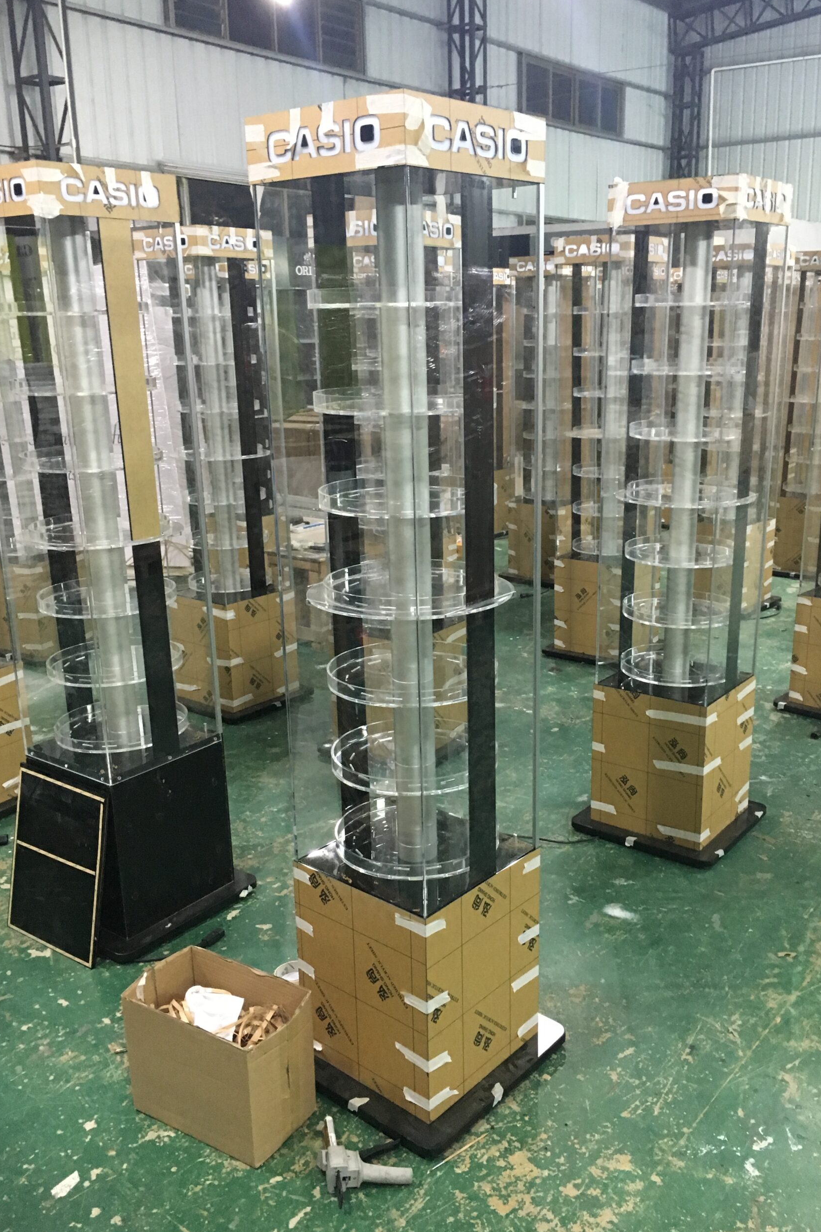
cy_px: 622
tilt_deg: -13.7
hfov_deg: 42.3
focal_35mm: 31
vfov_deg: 60.3
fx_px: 1060
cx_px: 453
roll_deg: +0.6
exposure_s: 1/20
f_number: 2.2
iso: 200
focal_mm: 4.15
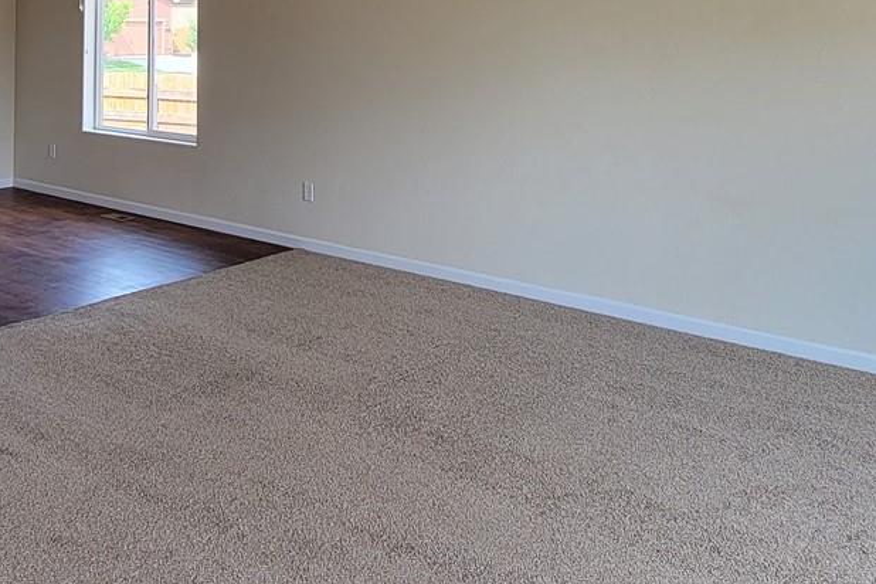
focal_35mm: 35
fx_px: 852
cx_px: 339
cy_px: -14
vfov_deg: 34.1
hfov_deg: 53.9
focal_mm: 2.2
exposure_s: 1/120
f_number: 2.2
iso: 100
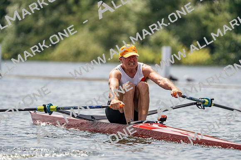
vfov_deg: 3.1
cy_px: 80
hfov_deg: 4.6
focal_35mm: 448
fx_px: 3000
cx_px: 120
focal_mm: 448
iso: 200
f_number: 6.3
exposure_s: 1/1600
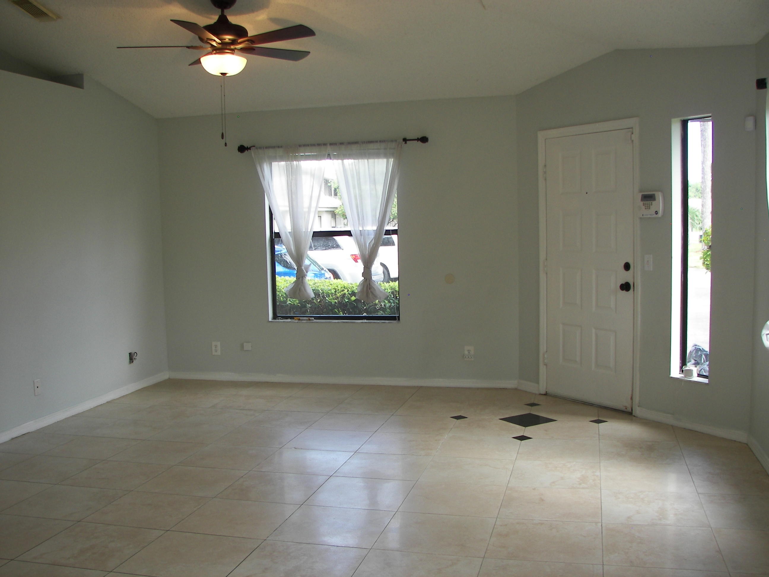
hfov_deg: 50.1
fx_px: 822
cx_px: 384
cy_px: 288
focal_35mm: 37
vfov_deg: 38.7
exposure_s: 1/40
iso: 50
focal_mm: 6.1
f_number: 2.8
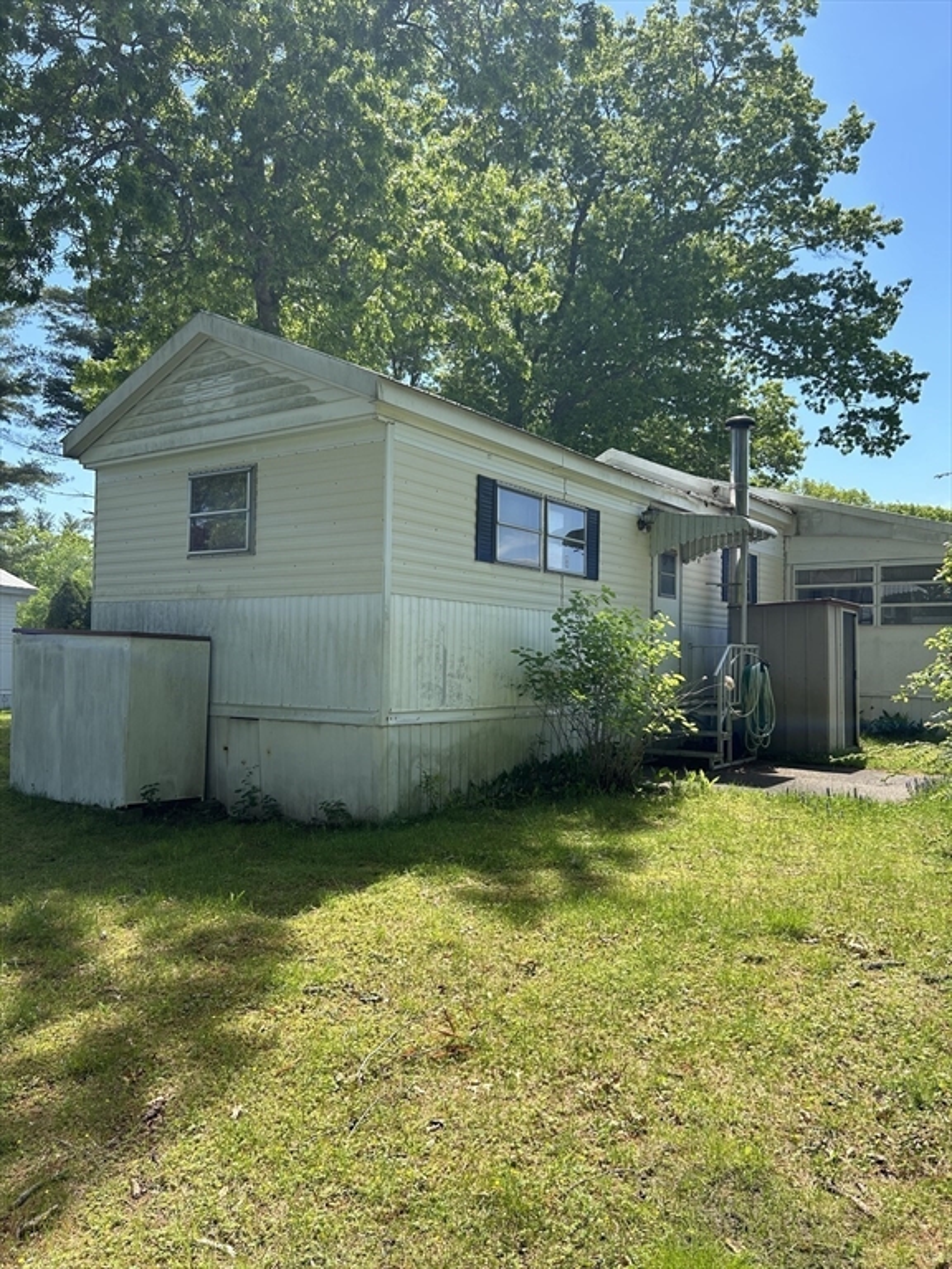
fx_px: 953
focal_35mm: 26
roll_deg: -0.5
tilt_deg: +1.8
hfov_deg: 53.1
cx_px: 476
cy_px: 634
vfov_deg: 67.3
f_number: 1.5
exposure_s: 1/1361
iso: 50
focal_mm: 5.7
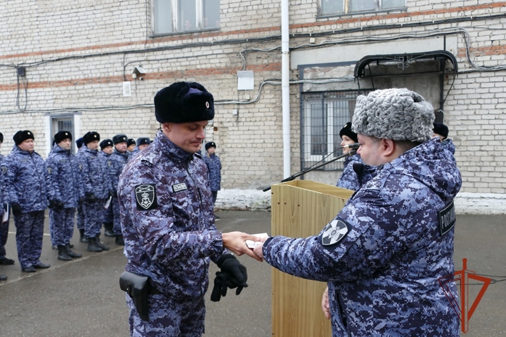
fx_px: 506
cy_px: 168
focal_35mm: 36
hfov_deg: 53.1
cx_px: 253
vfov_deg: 36.9
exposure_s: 1/80
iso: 200
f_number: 3.5
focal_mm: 13.16
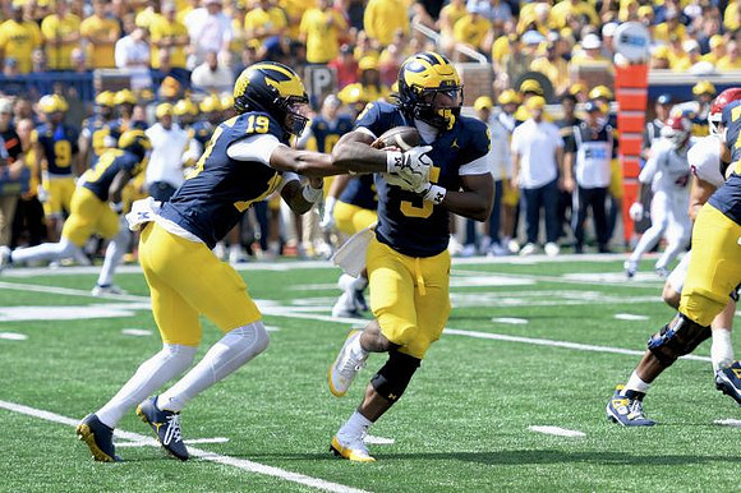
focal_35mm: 202
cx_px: 370
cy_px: 246
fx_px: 4155
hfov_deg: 10.2
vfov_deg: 6.8
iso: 200
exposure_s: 1/1600
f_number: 2.8
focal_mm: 135
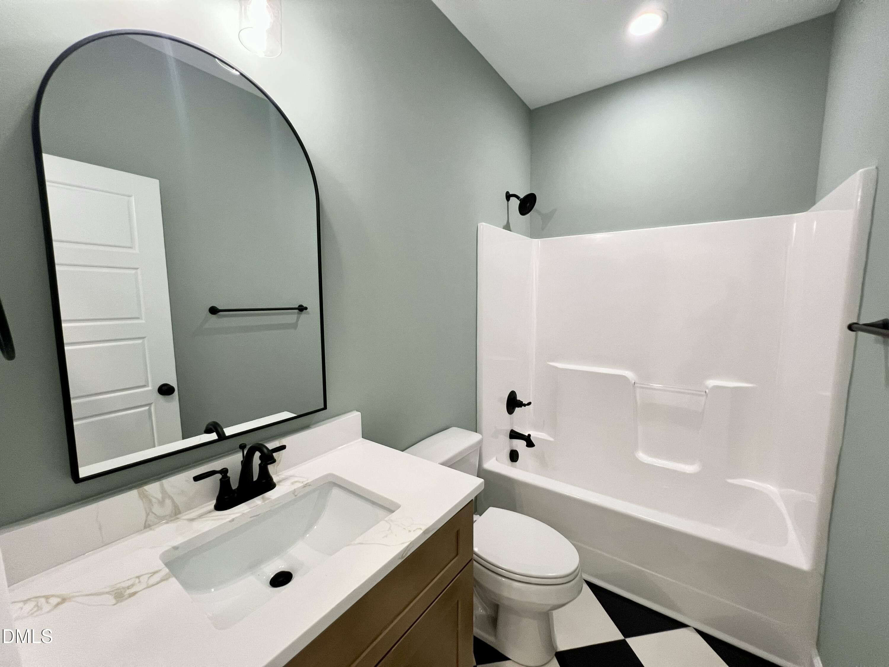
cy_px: 334
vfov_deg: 89.9
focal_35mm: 13
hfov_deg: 106.2
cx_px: 444
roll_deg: +0.9
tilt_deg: -5.9
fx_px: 334
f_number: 1.8
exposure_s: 1/120
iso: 200
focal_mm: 1.57
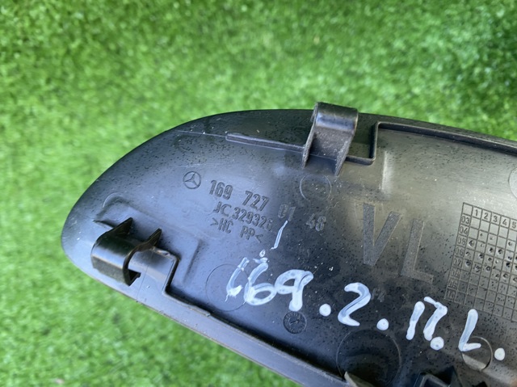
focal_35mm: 25
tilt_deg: -67.3
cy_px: 194
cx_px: 258
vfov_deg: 54.8
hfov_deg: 69.4
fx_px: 373
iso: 125
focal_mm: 4.25
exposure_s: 1/90
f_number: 1.8
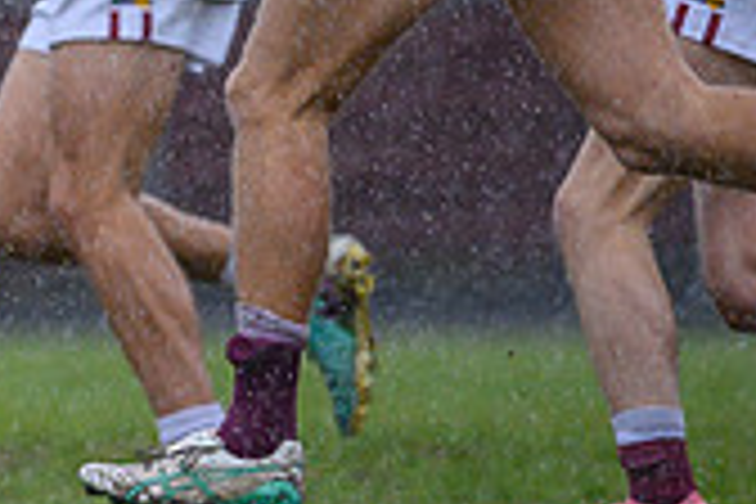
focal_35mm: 2161
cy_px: -162
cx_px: -676
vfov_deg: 0.6
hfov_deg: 1.0
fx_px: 45377
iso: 1100
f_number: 4
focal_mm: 500
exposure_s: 1/1250
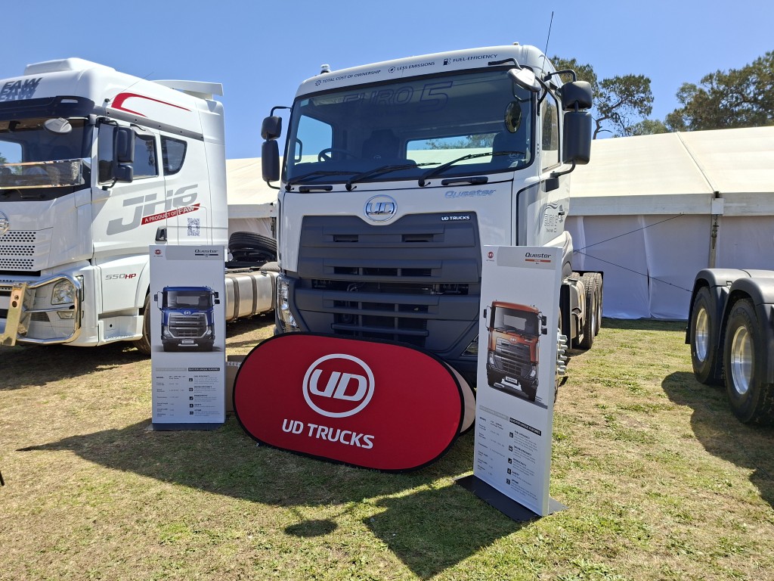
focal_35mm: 23
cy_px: 290
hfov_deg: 73.9
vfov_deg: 58.9
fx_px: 514
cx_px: 387
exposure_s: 1/2058
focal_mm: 5.54
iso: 50
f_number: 1.8
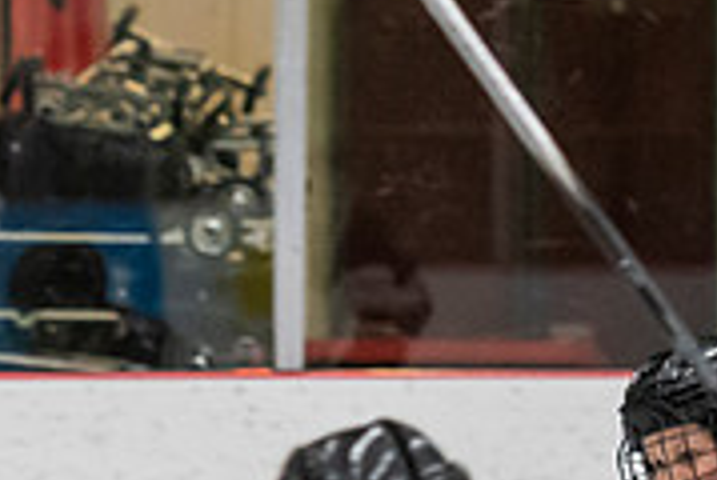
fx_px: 14324
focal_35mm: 718
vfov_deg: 1.9
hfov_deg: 2.9
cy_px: 631
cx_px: -156
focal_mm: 110
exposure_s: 1/640
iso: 2000
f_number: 3.2
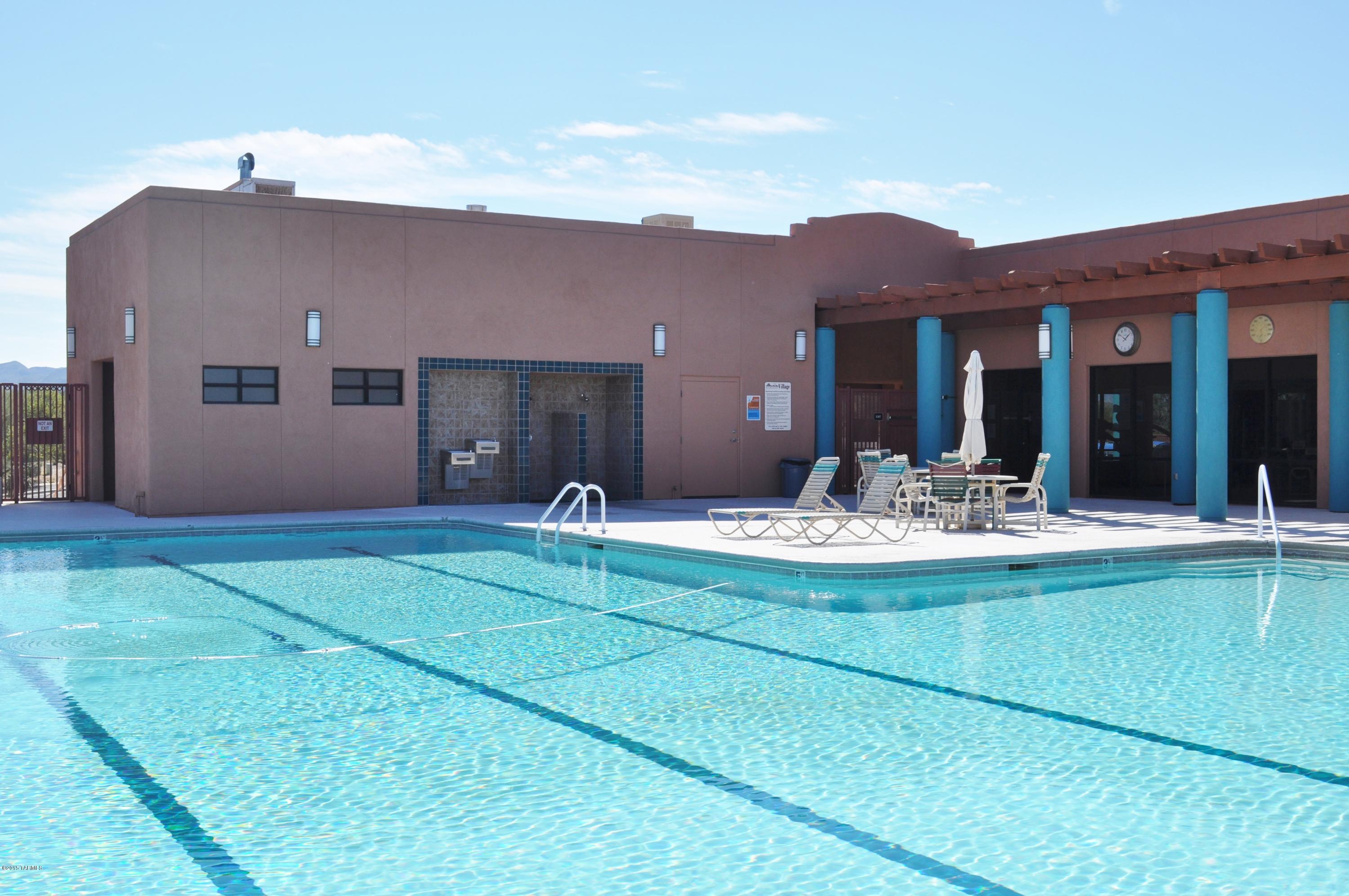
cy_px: 448
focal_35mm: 39
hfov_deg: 49.6
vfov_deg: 34.1
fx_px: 1460
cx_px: 674
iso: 200
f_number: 10
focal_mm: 26
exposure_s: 1/400
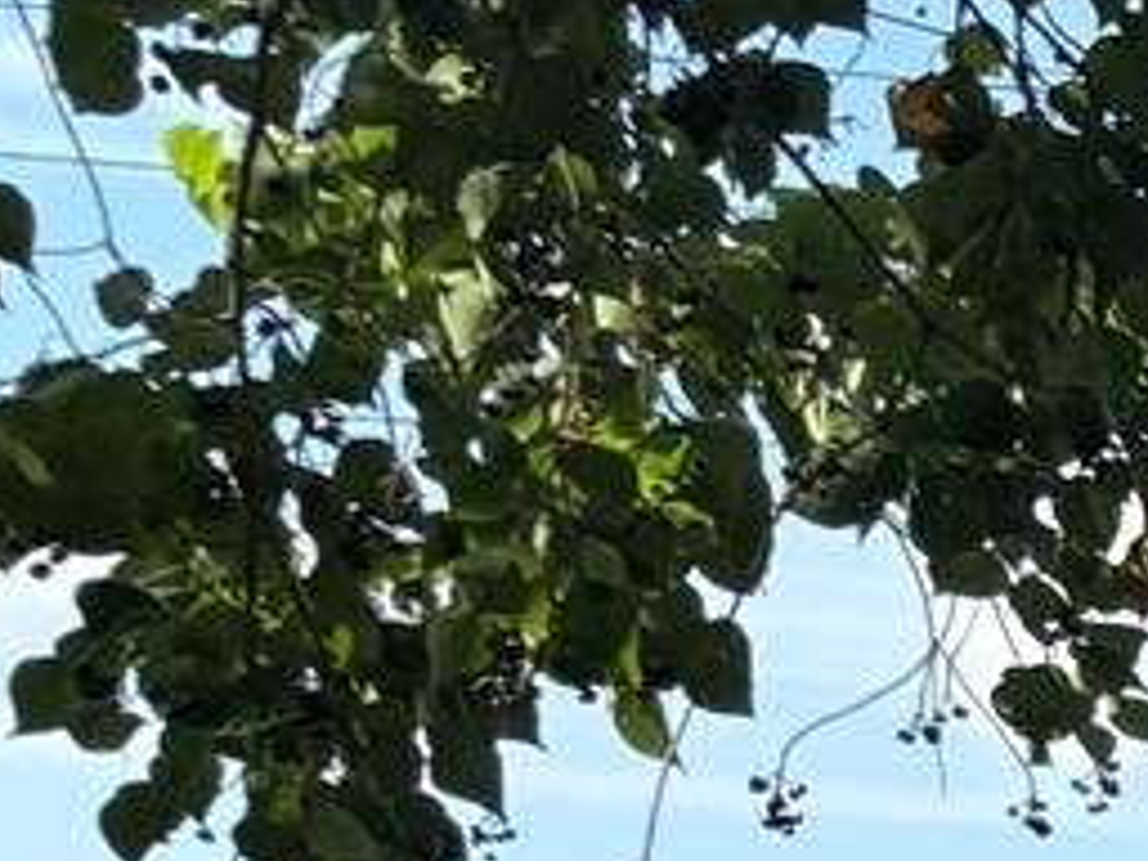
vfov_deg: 6.7
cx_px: 4408
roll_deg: +0.9
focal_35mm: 208
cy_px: 2283
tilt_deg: -5.7
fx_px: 6898
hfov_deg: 7.3
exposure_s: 1/1848
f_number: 1.6
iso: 50
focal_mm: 5.96
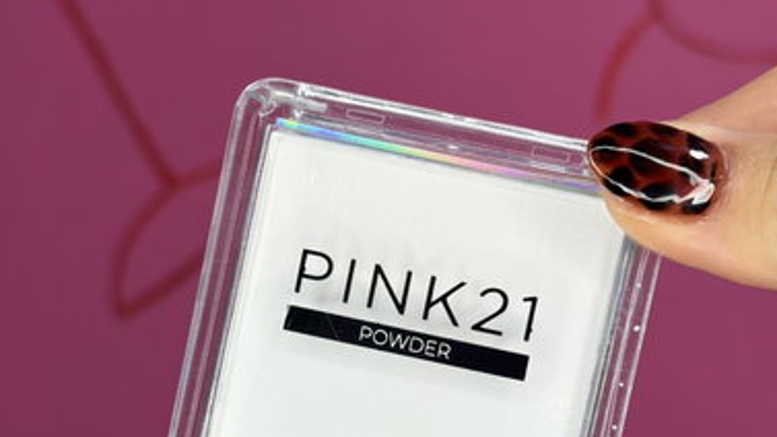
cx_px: 379
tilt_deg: -11.0
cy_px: 329
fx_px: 1525
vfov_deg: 16.2
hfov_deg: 28.6
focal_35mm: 74
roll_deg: -3.7
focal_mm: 6.76
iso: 50
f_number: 1.78
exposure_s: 1/100
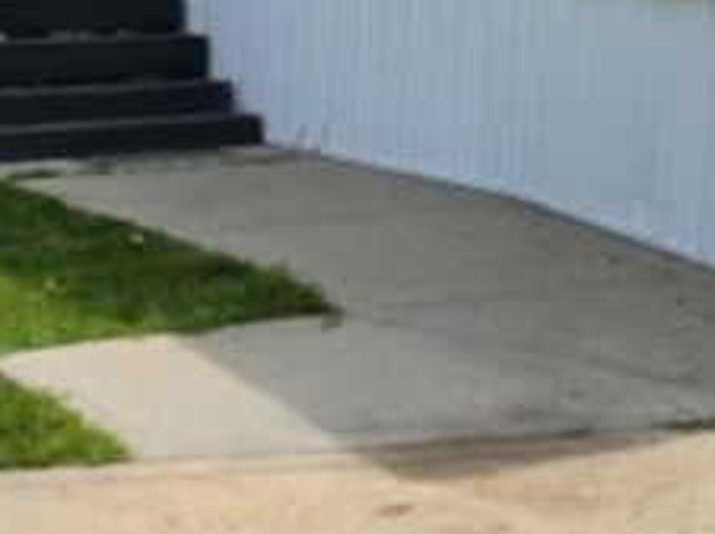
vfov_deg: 11.7
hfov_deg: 16.5
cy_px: -434
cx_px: 799
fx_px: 2392
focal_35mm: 116
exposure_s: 1/7058
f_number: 1.4
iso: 64
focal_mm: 6.5
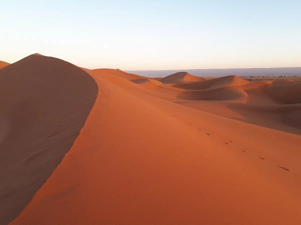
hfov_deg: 65.3
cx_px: 150
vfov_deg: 51.4
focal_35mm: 27
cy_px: 112
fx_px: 235
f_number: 1.9
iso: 40
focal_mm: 3.6
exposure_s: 1/100
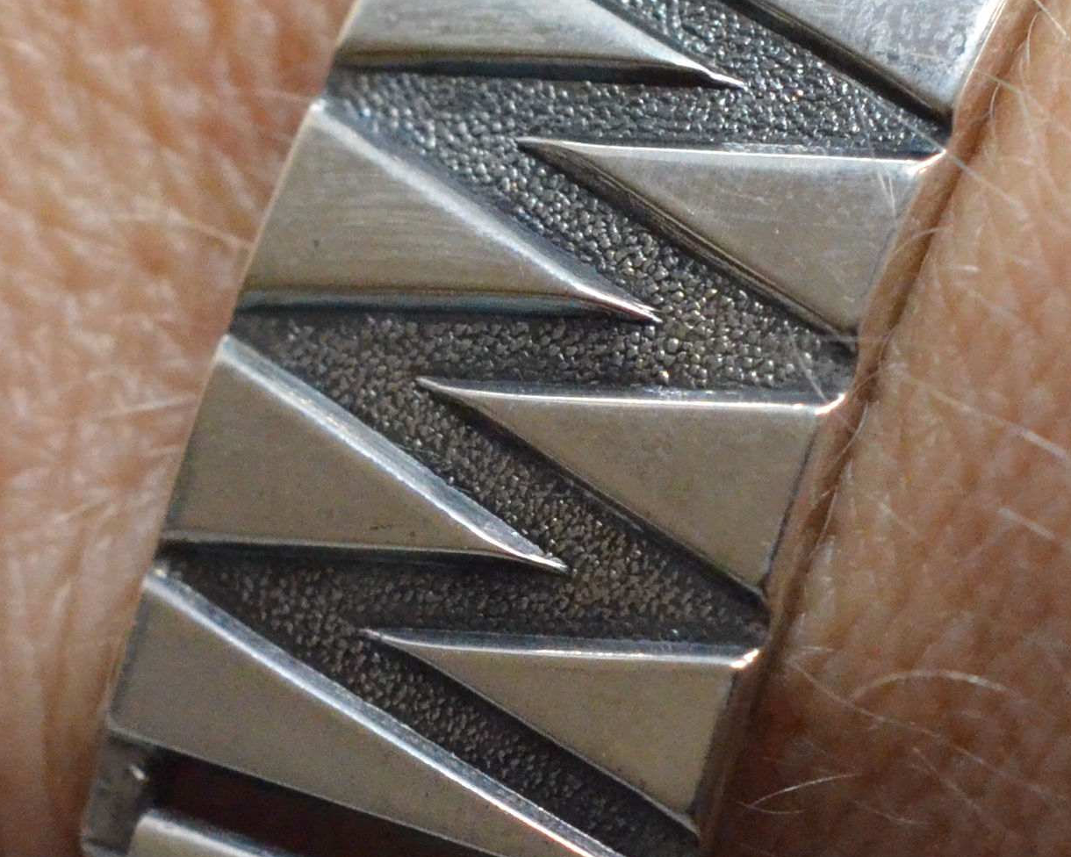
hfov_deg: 8.5
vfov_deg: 6.8
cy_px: 855
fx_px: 7195
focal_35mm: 227
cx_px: 181
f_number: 6.3
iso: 4000
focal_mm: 40
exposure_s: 1/1000
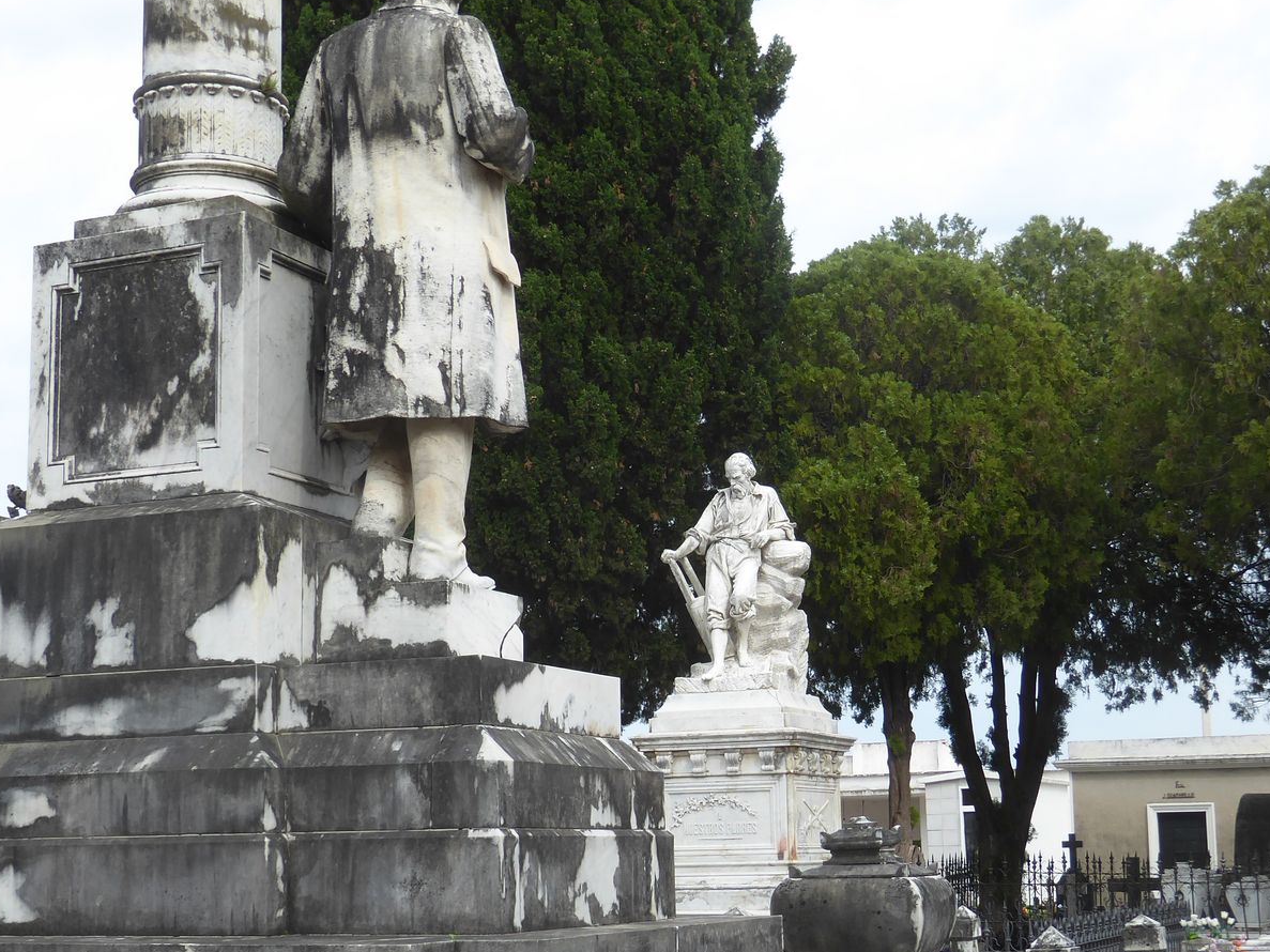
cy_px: 600
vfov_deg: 23.6
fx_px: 2274
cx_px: 633
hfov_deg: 31.2
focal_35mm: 62
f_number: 3.9
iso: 80
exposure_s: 1/320
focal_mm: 7.8
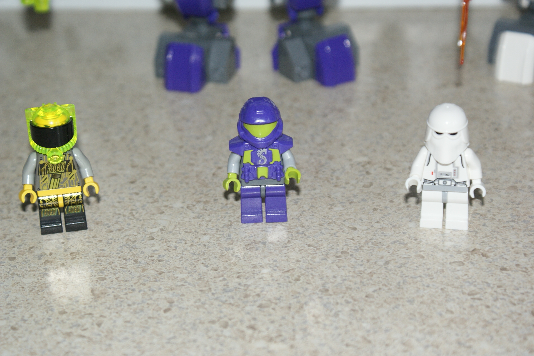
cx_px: 267
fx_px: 1335
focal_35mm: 90
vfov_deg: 15.2
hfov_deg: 22.6
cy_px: 178
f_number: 5.6
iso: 400
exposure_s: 1/100
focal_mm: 60
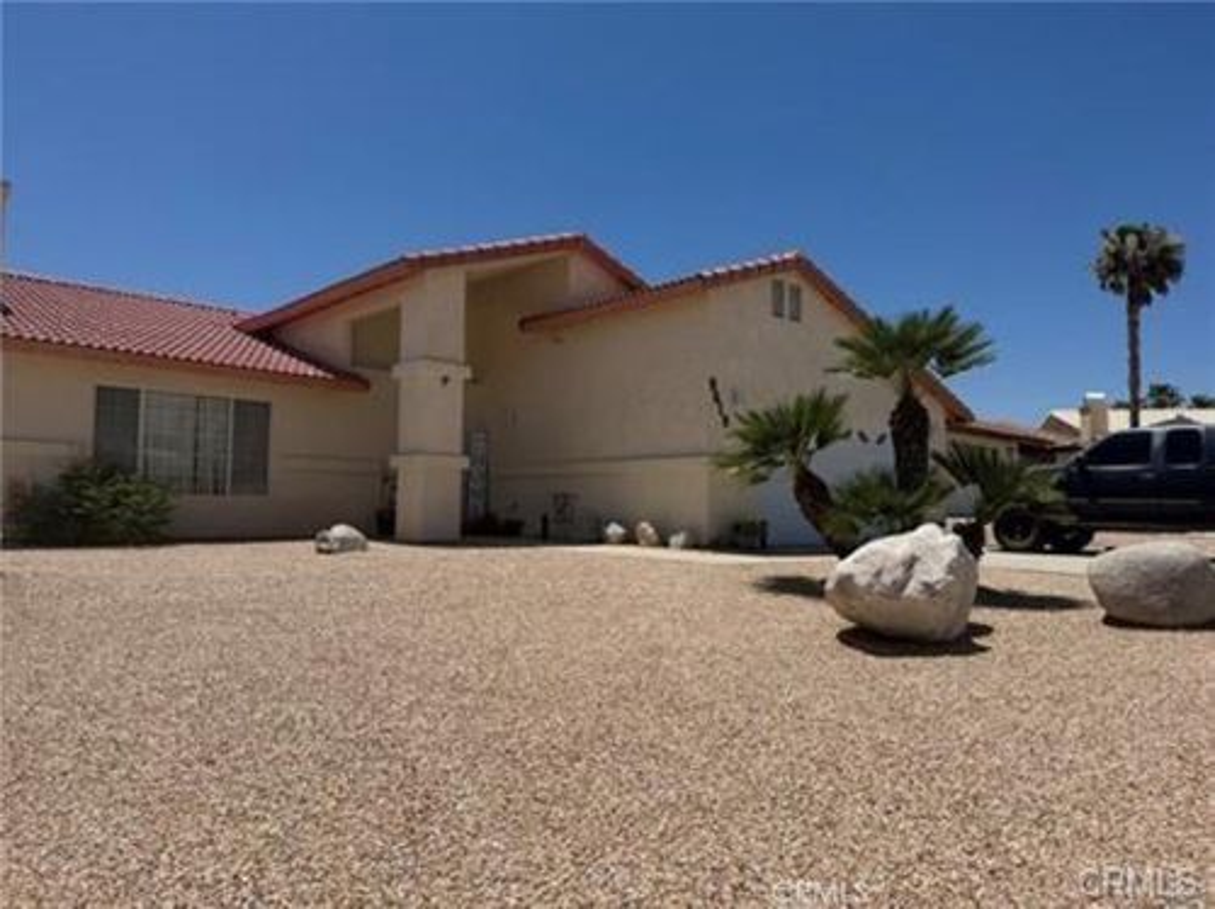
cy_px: 454
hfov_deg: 71.6
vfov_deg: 56.7
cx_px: 608
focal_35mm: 24
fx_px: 842
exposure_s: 1/9091
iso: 80
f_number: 1.78
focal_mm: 6.76
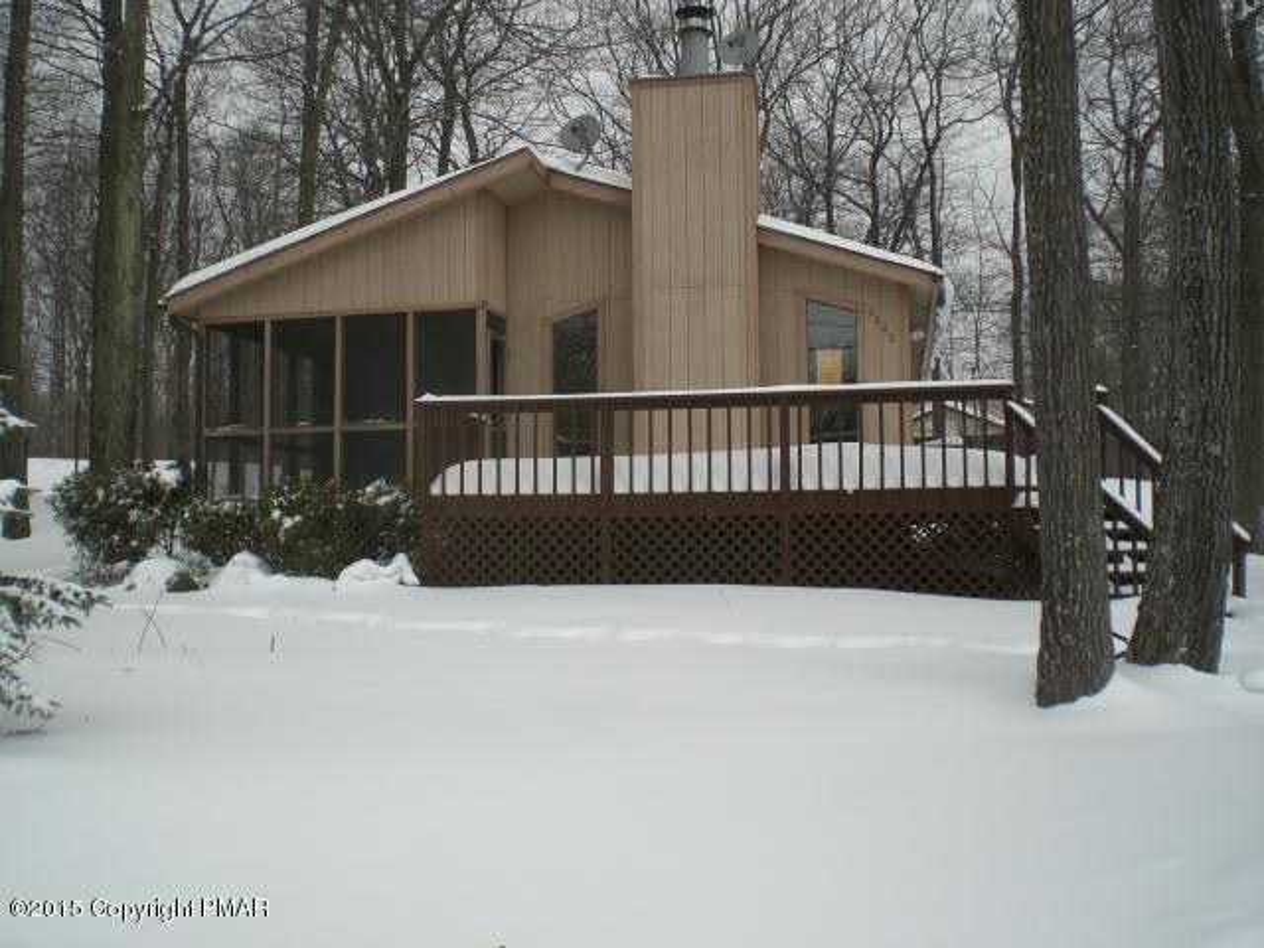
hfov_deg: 49.0
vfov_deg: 37.7
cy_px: 474
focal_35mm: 38
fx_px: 1388
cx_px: 632
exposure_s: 1/640
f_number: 4.4
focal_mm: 6.3
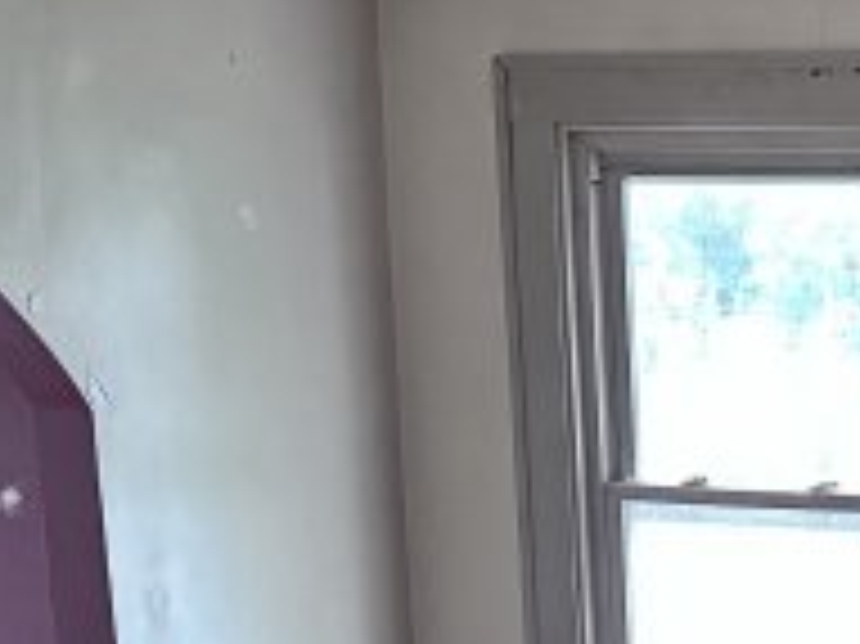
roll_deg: -1.1
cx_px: 1186
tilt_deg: -12.4
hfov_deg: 20.7
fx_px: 2086
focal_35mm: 84
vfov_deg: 16.4
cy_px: 887
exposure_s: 1/60
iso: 500
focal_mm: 6.86
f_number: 1.78
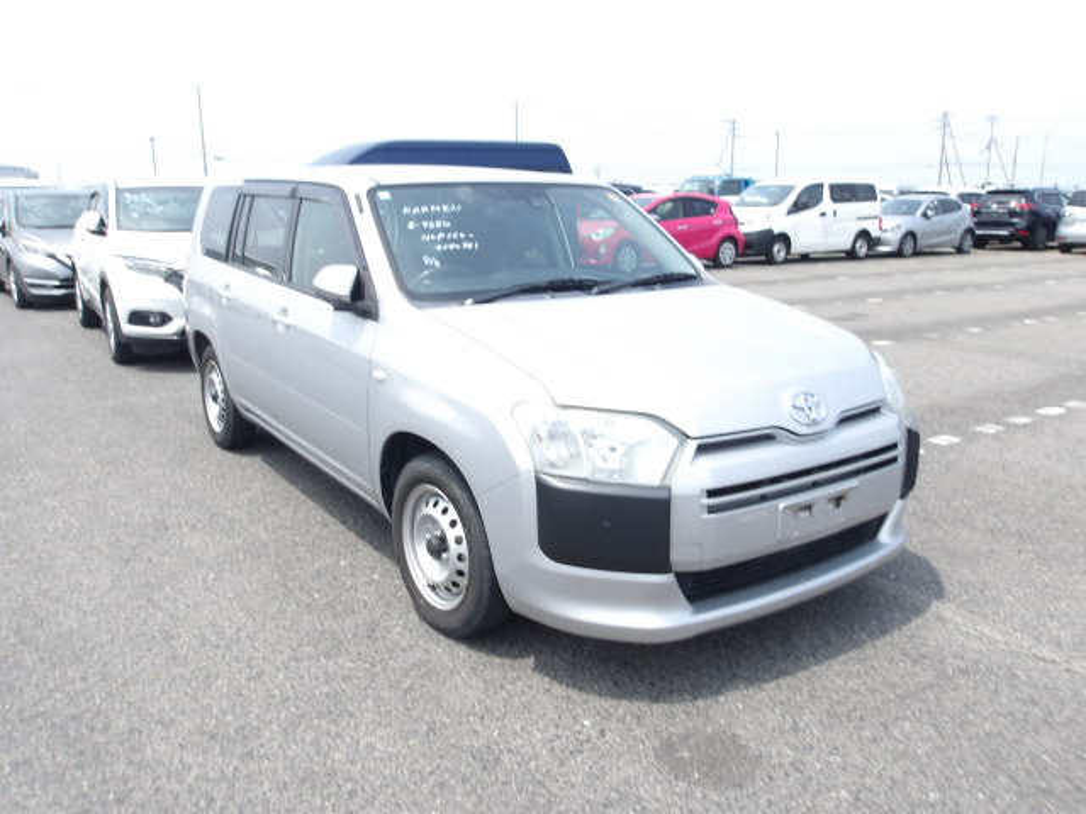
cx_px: 543
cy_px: 407
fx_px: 847
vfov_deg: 51.4
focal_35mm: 27
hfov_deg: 65.3
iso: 100
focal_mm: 4.9
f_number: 10.4
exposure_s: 1/60
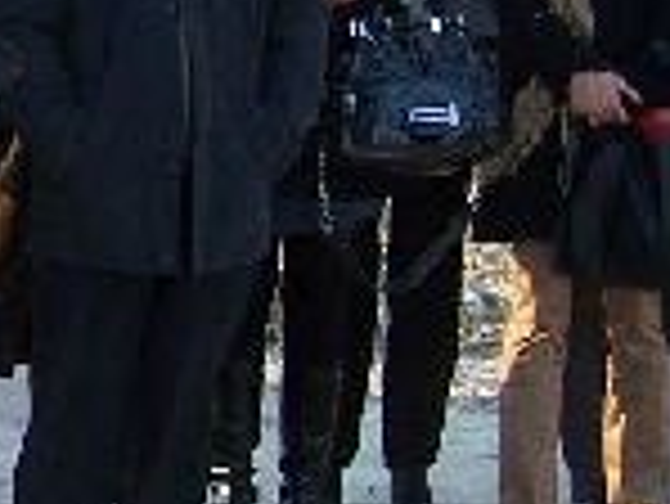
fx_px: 3157
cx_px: -328
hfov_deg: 11.6
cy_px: -36
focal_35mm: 163
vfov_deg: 9.0
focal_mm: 6.3
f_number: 2.8
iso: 80
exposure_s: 1/250
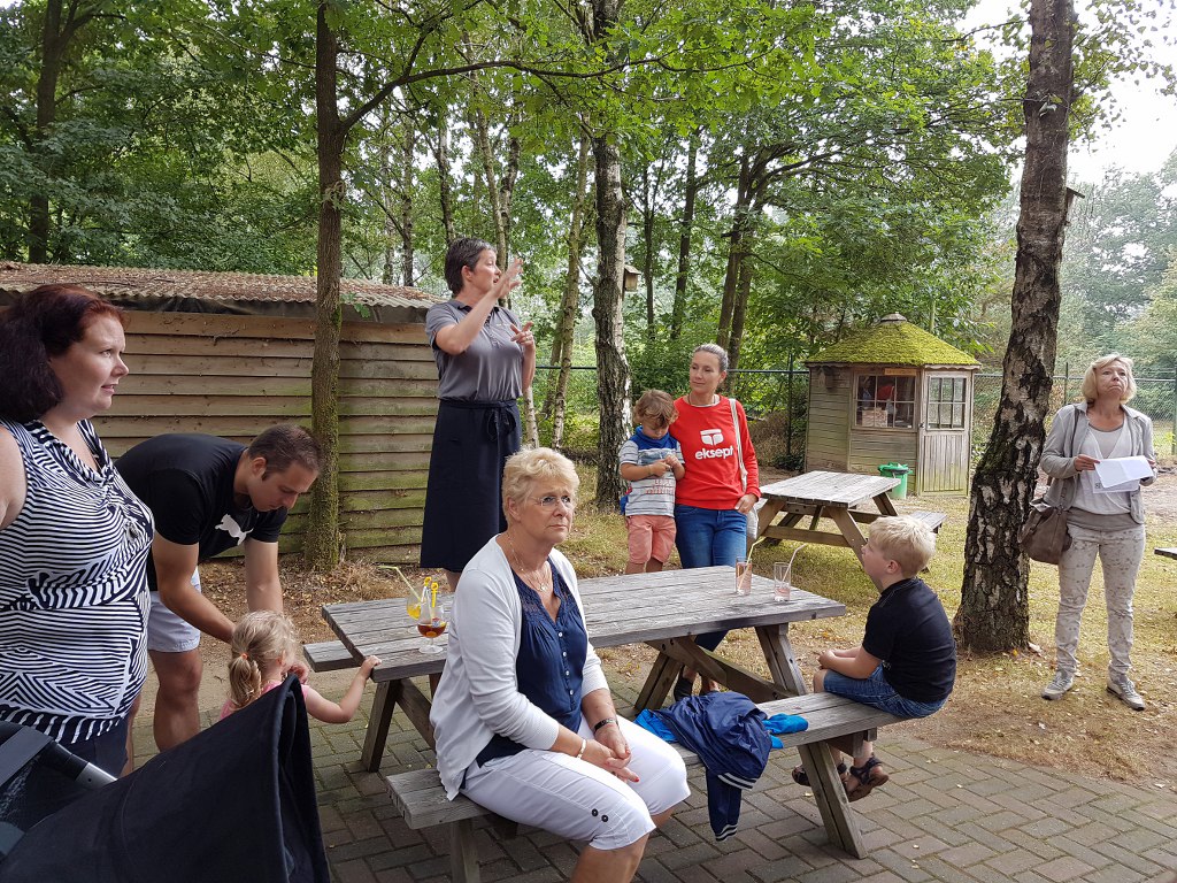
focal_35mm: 26
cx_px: 588
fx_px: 884
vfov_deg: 53.1
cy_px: 442
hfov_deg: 67.3
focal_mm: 4.2
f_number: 1.7
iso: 40
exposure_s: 1/113
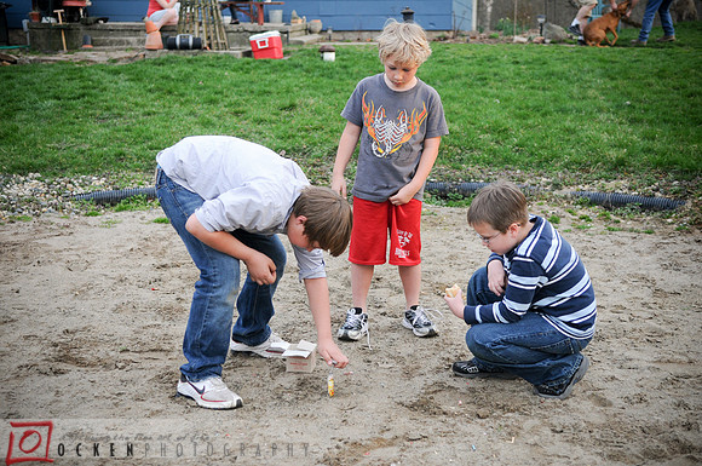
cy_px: 233
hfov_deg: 37.9
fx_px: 1022
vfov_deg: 25.7
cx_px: 351
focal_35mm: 52
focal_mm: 35
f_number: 2.8
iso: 400
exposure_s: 1/320
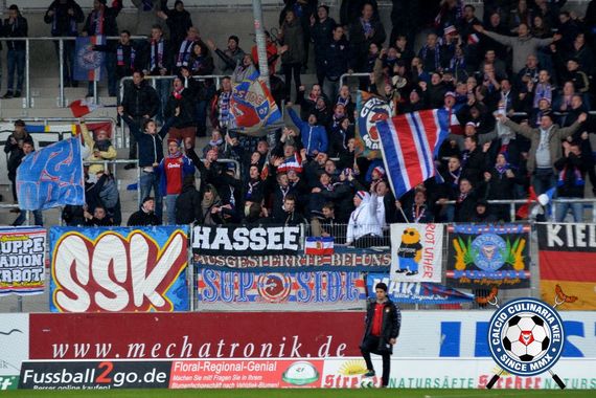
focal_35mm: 300
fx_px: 4966
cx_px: 298
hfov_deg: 6.9
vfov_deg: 4.6
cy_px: 199
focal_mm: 200
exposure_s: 1/1000
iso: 1250
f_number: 4
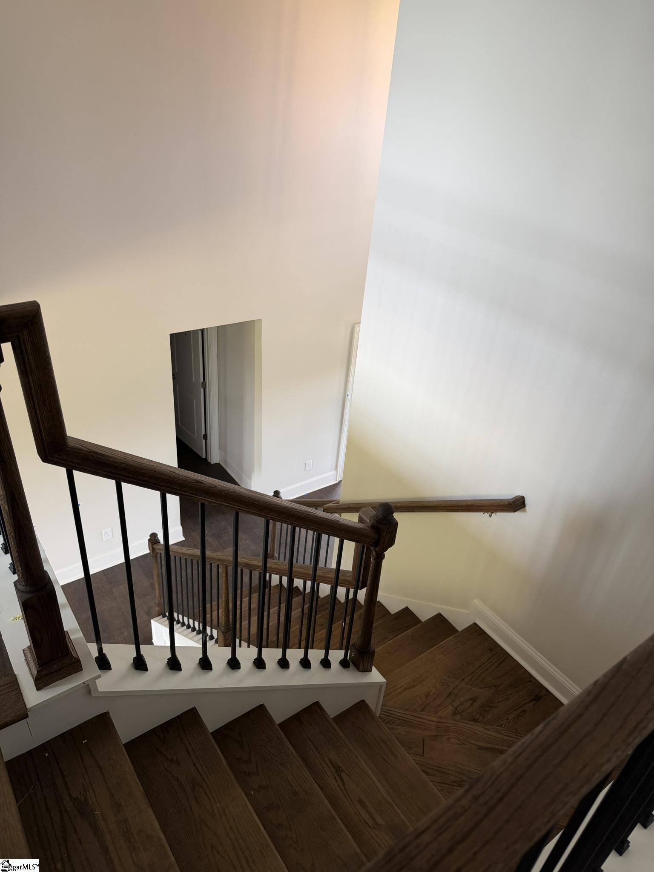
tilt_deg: -32.1
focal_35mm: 24
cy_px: 436
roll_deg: -6.2
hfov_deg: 56.8
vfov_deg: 71.6
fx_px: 605
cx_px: 327
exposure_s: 1/120
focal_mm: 6.76
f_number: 1.78
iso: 160
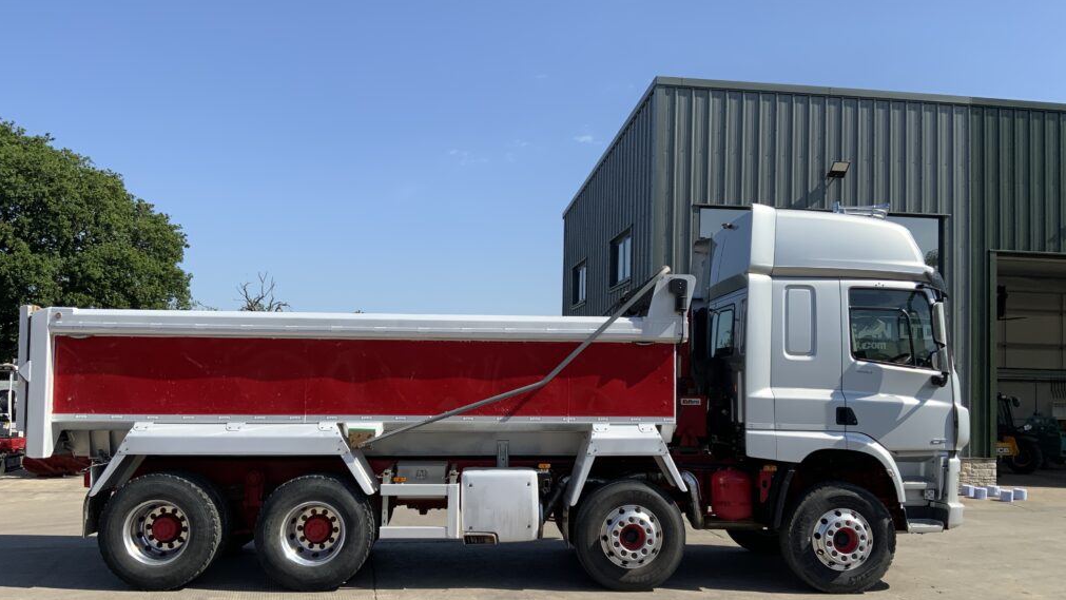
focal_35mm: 32
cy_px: 349
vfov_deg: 36.6
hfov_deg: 61.0
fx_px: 905
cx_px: 535
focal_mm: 3
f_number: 1.8
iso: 16
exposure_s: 1/1786
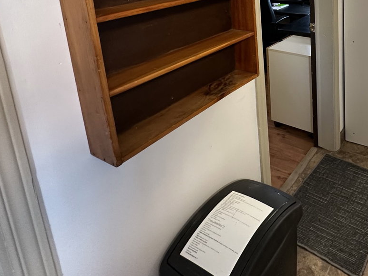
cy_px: -1
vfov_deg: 41.8
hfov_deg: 55.3
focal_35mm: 29
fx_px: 308
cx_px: 316
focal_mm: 2.22
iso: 200
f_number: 2.2
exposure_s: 1/60
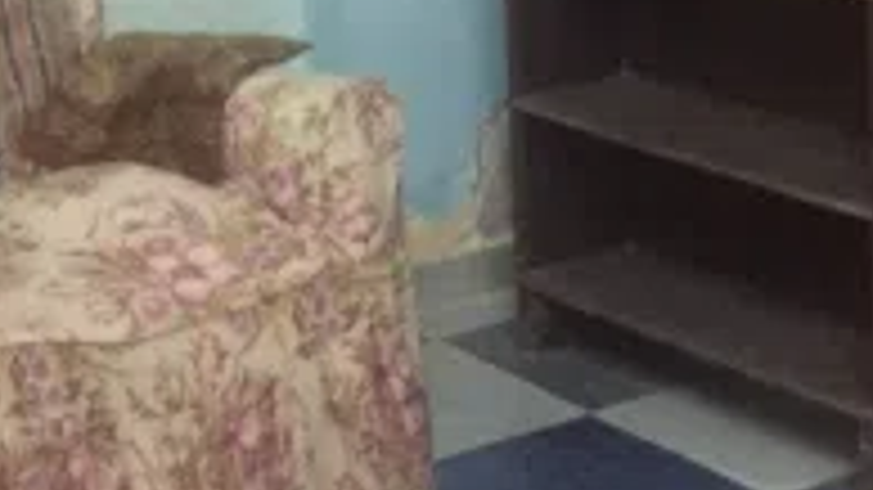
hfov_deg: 20.6
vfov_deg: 11.6
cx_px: 423
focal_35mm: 104
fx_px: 2407
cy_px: 202
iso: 500
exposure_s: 1/17
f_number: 2.2
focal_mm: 4.15
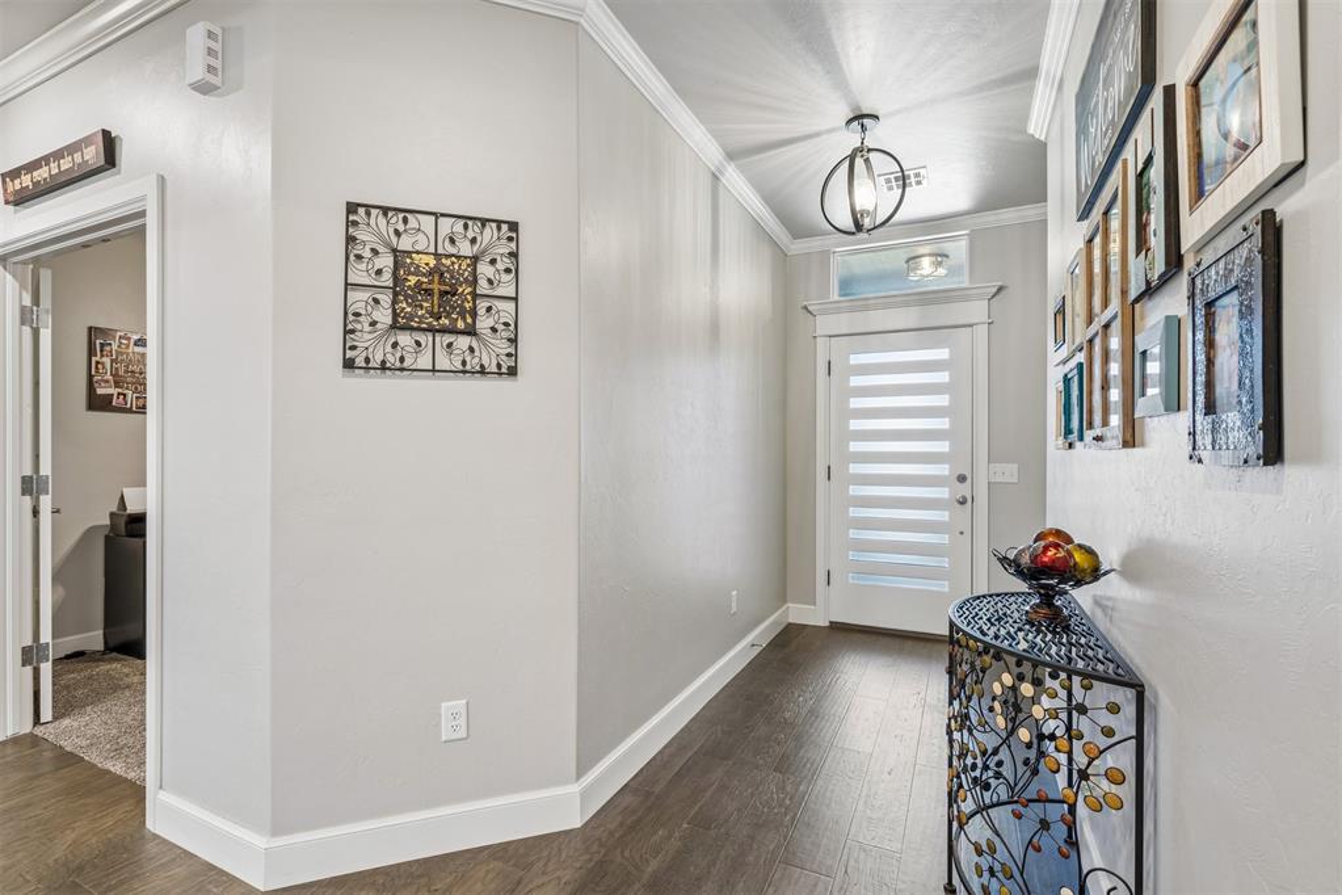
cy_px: 448
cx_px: 671
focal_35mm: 16
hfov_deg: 96.7
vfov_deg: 73.7
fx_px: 596
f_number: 8
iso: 200
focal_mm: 16
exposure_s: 1/4
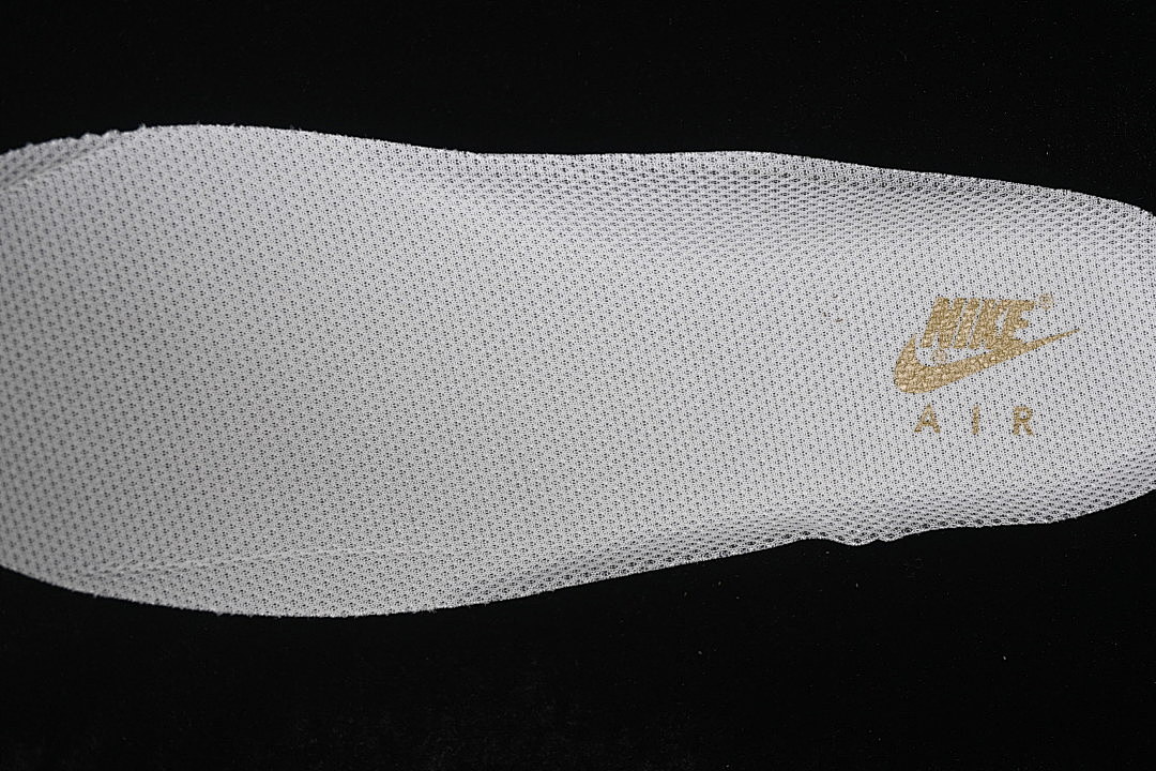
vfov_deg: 18.2
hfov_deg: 27.0
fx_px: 2408
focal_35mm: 75
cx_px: 578
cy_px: 386
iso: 160
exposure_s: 1/60
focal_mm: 50
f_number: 7.1
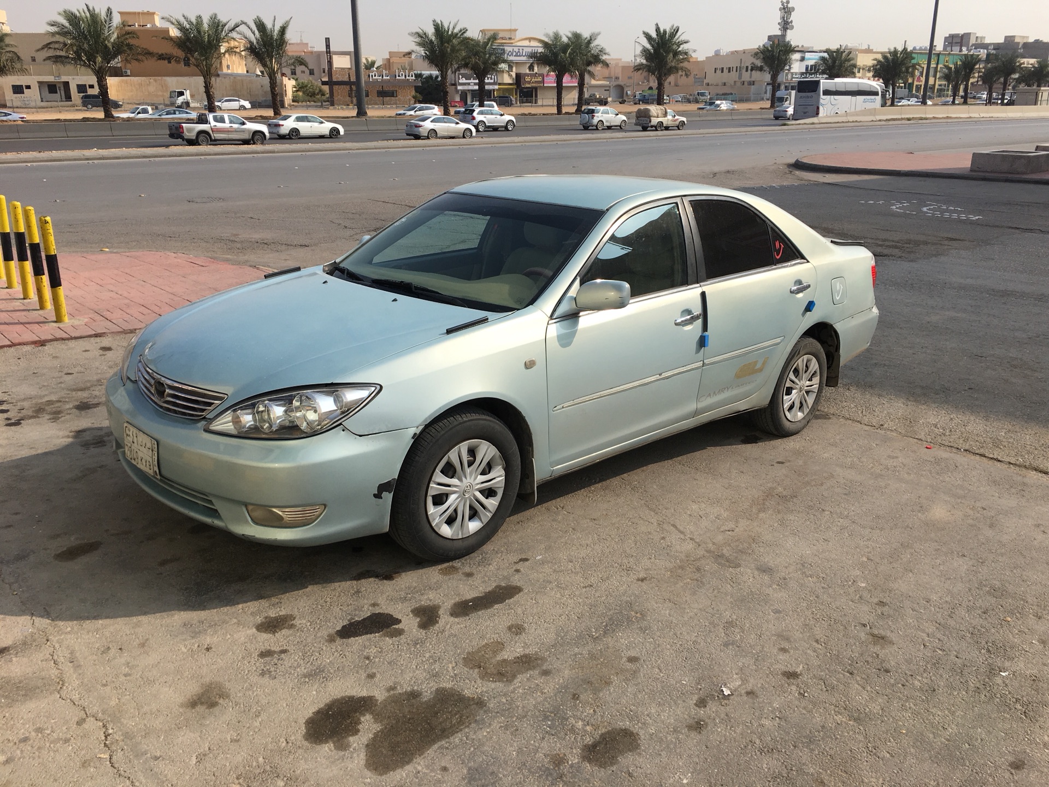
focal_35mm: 29
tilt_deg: -18.9
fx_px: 879
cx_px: 524
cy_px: 394
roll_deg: +0.2
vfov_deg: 48.2
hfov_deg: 61.7
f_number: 2.2
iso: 25
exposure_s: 1/1876
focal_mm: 4.15
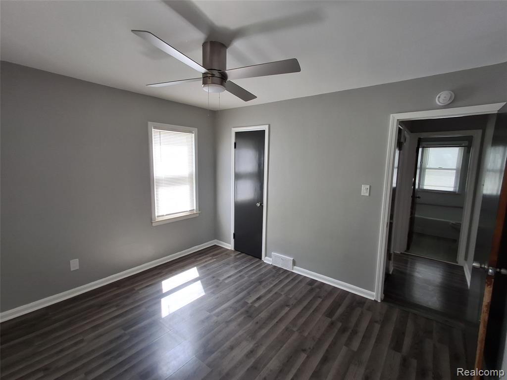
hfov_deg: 94.5
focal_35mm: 16
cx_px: 254
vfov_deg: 78.1
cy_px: 190
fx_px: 234
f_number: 2.2
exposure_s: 1/60
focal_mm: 1.64
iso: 40
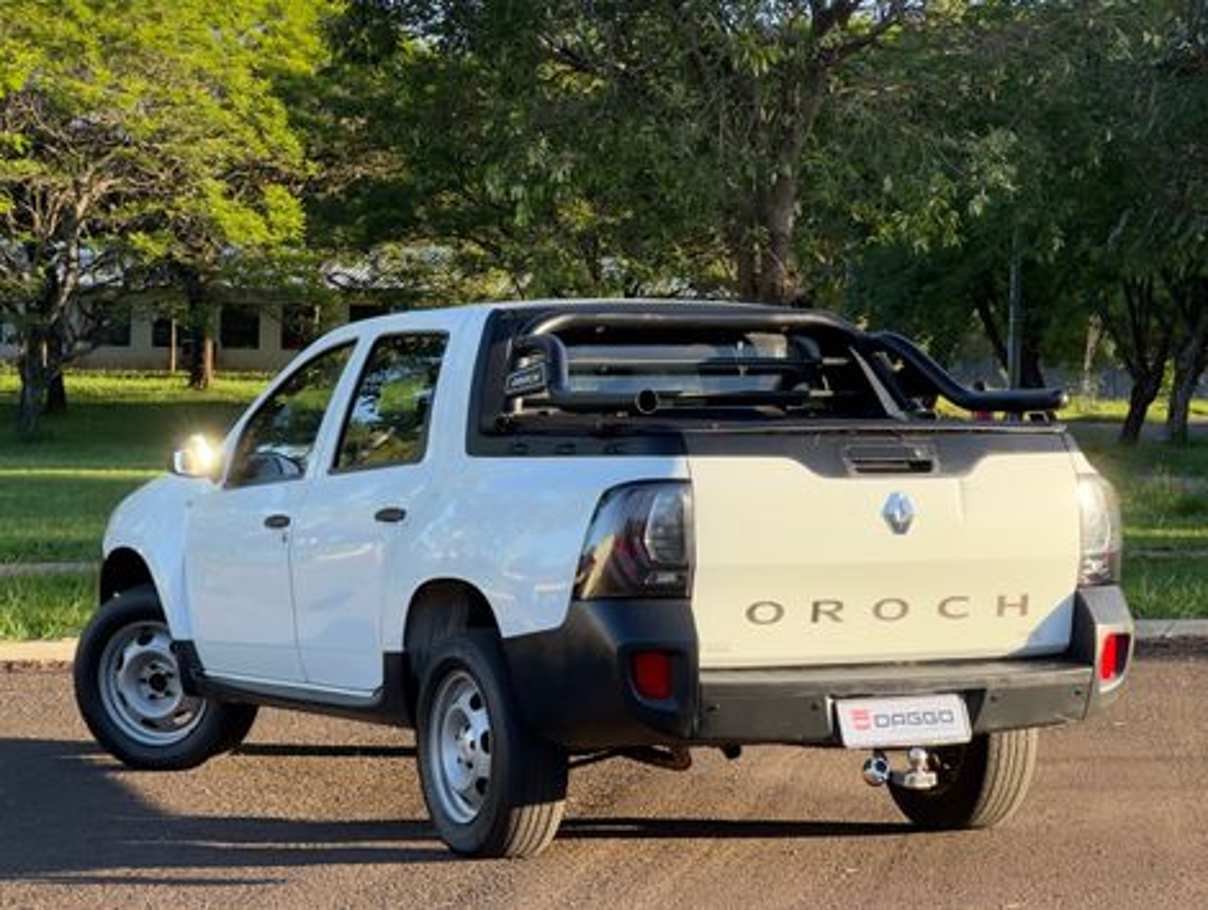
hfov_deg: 25.3
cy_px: 455
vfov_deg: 19.2
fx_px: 2691
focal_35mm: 77
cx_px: 604
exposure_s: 1/141
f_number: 2.8
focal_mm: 9
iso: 25
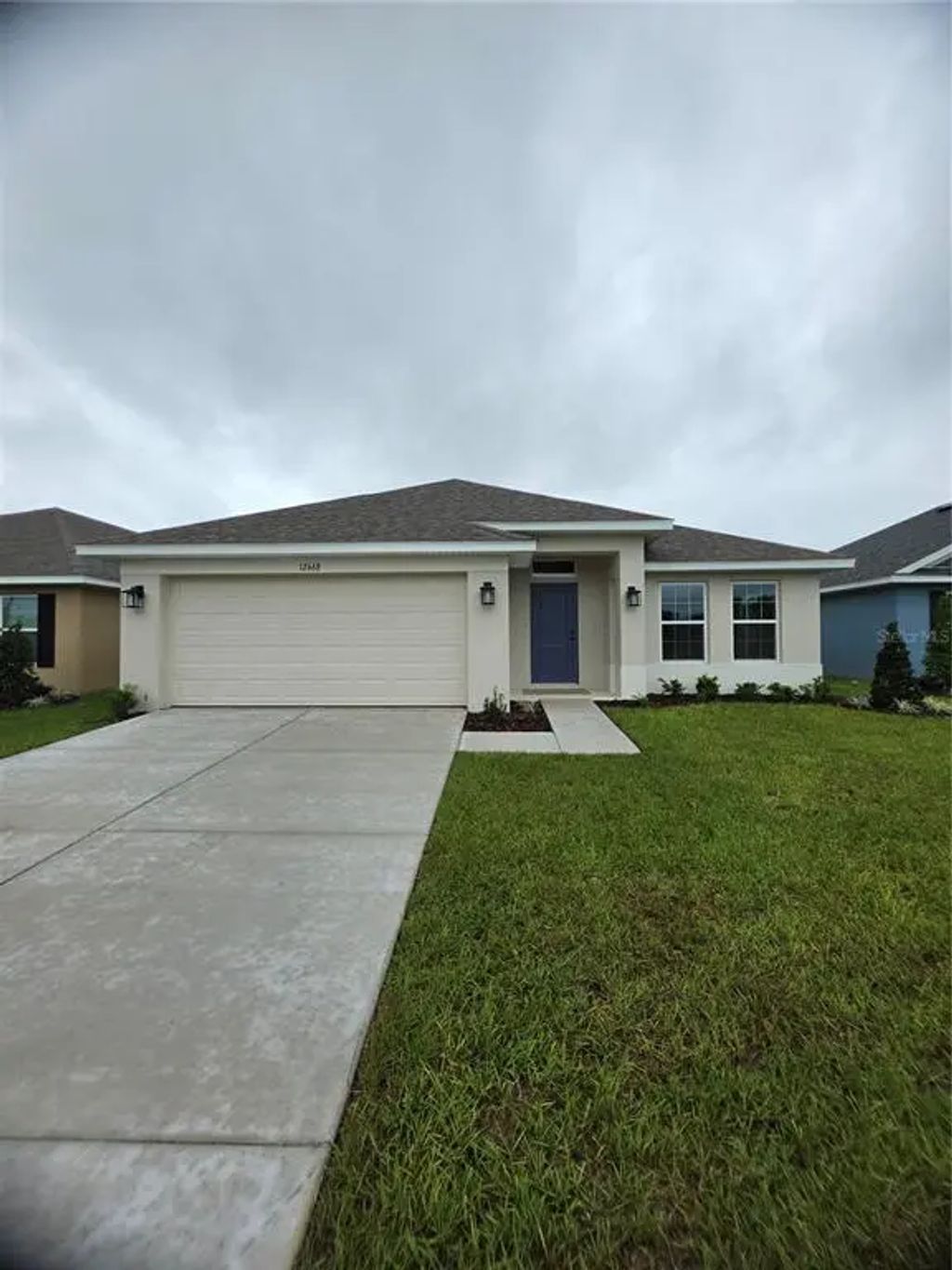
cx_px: 476
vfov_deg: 106.2
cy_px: 635
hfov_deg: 89.9
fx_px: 477
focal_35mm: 13
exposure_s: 1/2000
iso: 100
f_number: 1.9
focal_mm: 2.2
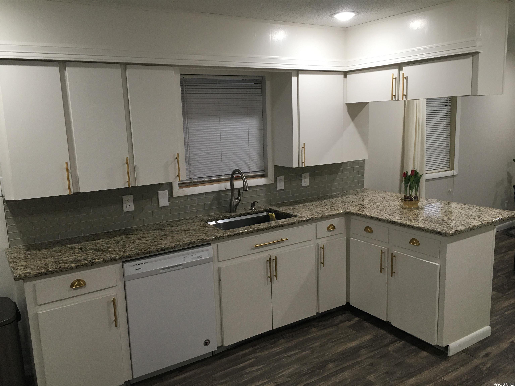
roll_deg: +2.8
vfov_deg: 48.2
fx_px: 431
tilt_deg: -10.1
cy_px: 193
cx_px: 258
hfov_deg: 61.7
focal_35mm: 29
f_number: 2.2
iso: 40
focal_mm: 4.15
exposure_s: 1/30
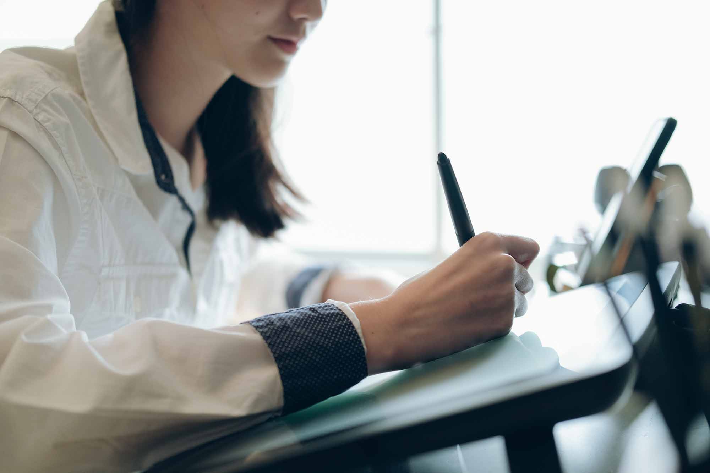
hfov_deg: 37.5
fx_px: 1045
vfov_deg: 25.5
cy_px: 236
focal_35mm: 53
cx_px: 355
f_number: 2
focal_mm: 35
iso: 250
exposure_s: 1/250
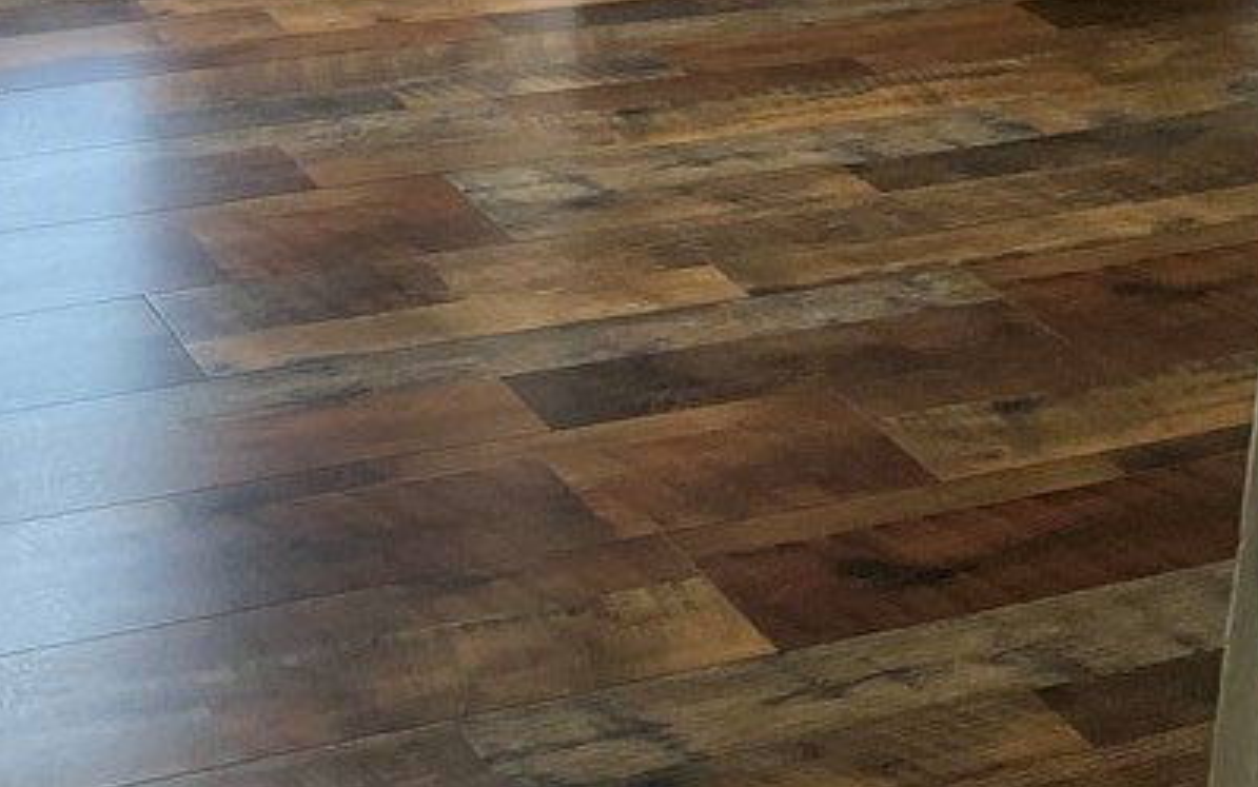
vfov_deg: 15.2
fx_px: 2709
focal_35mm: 79
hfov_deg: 25.4
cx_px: 142
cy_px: -424
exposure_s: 1/60
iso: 40
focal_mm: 3
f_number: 1.8
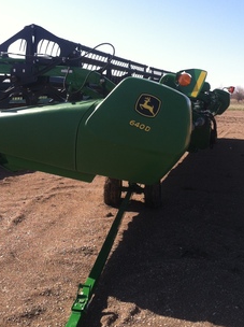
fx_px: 443
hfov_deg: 30.8
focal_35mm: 47
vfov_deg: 40.3
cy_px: 131
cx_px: 120
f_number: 2.8
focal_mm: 3.85
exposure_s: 1/833
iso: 80
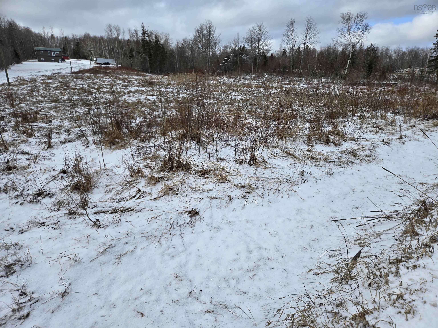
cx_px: 219
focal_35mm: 23
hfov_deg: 73.9
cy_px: 164
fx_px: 291
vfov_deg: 58.9
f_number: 1.8
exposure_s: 1/2210
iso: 25
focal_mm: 5.4
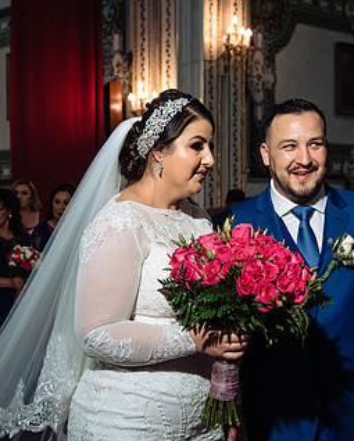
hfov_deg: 23.4
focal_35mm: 65
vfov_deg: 29.1
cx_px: 124
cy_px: 239
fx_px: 850
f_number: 6.3
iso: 1600
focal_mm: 38
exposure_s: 1/160
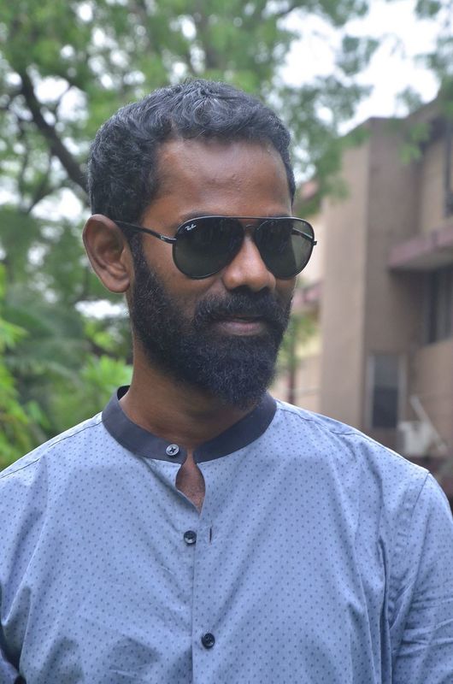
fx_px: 2275
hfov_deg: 11.4
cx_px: 226
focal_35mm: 120
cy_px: 342
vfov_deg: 17.1
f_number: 9
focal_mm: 80
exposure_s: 1/125
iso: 800
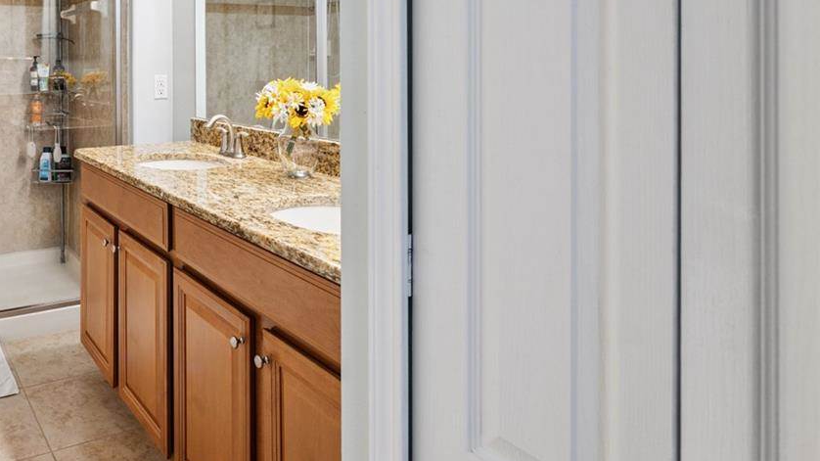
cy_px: 68
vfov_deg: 39.2
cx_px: 202
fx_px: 609
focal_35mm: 28
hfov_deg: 63.8
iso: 400
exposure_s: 1/10
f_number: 8
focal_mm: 14
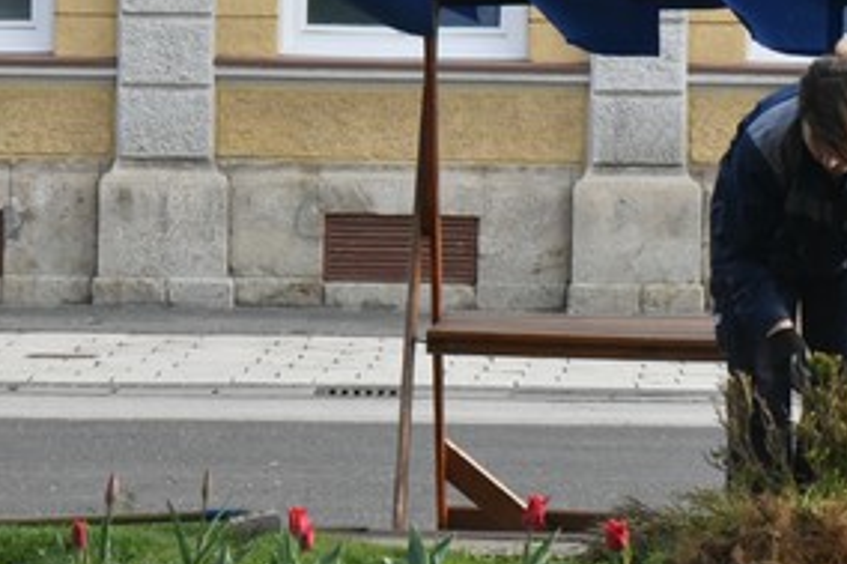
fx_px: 6255
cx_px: 409
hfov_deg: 7.7
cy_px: 130
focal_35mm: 266
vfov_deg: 5.2
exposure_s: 1/3200
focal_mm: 92
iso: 8000
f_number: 14
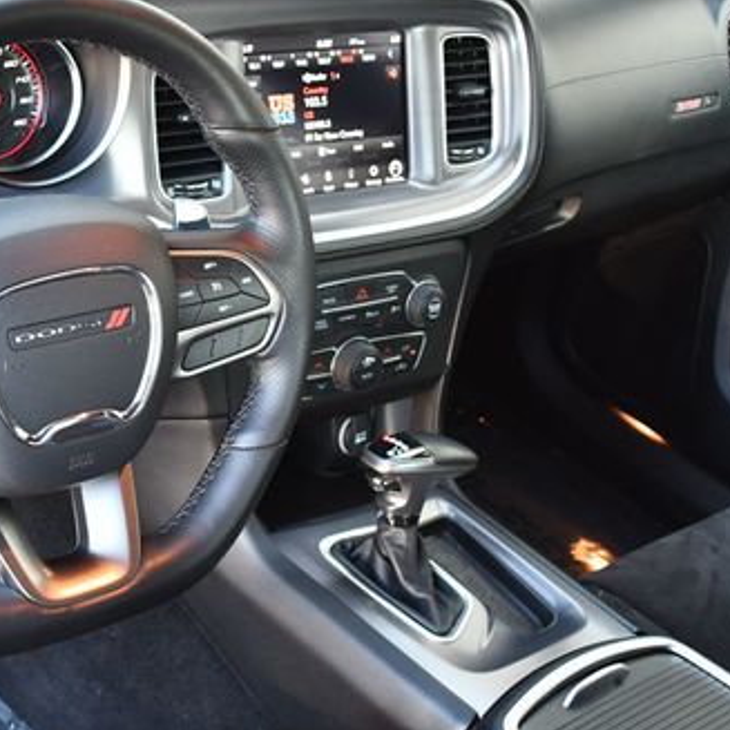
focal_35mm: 60
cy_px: 335
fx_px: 1432
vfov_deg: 28.6
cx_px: 100
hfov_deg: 27.8
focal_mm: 18
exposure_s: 1/125
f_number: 3.5
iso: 1250
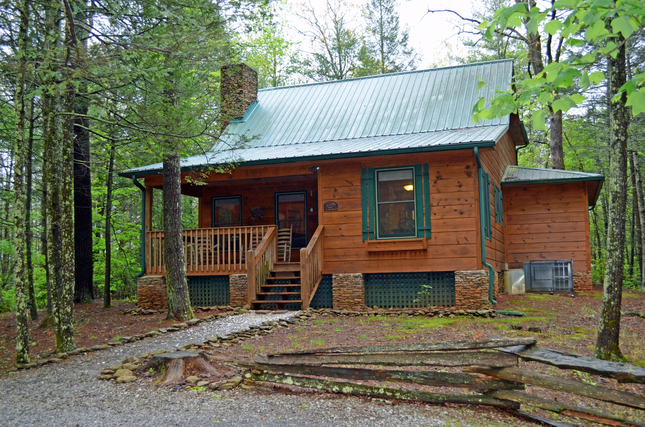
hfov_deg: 49.6
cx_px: 322
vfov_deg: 34.1
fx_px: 697
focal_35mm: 39
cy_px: 214
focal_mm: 26
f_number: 4.2
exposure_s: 1/125
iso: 400
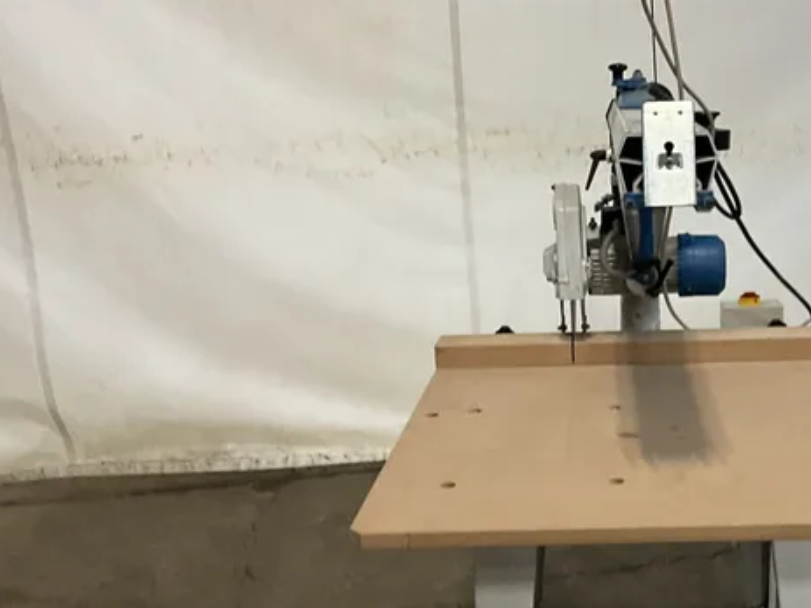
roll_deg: +1.3
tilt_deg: -18.1
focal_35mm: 47
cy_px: 364
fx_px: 1101
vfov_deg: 30.8
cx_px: 618
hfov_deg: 39.2
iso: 200
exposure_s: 1/60
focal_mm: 3
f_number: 1.8
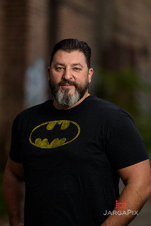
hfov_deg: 10.2
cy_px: 113
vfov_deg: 15.2
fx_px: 849
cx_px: 76
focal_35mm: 135
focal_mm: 135
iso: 200
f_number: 2
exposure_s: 1/250
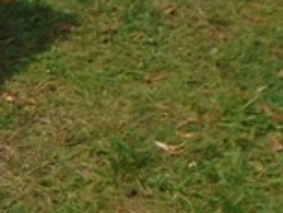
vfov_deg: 10.9
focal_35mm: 136
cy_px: 174
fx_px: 1113
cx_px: -388
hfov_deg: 11.9
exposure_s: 1/1000
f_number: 3.2
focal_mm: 4.6
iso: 100
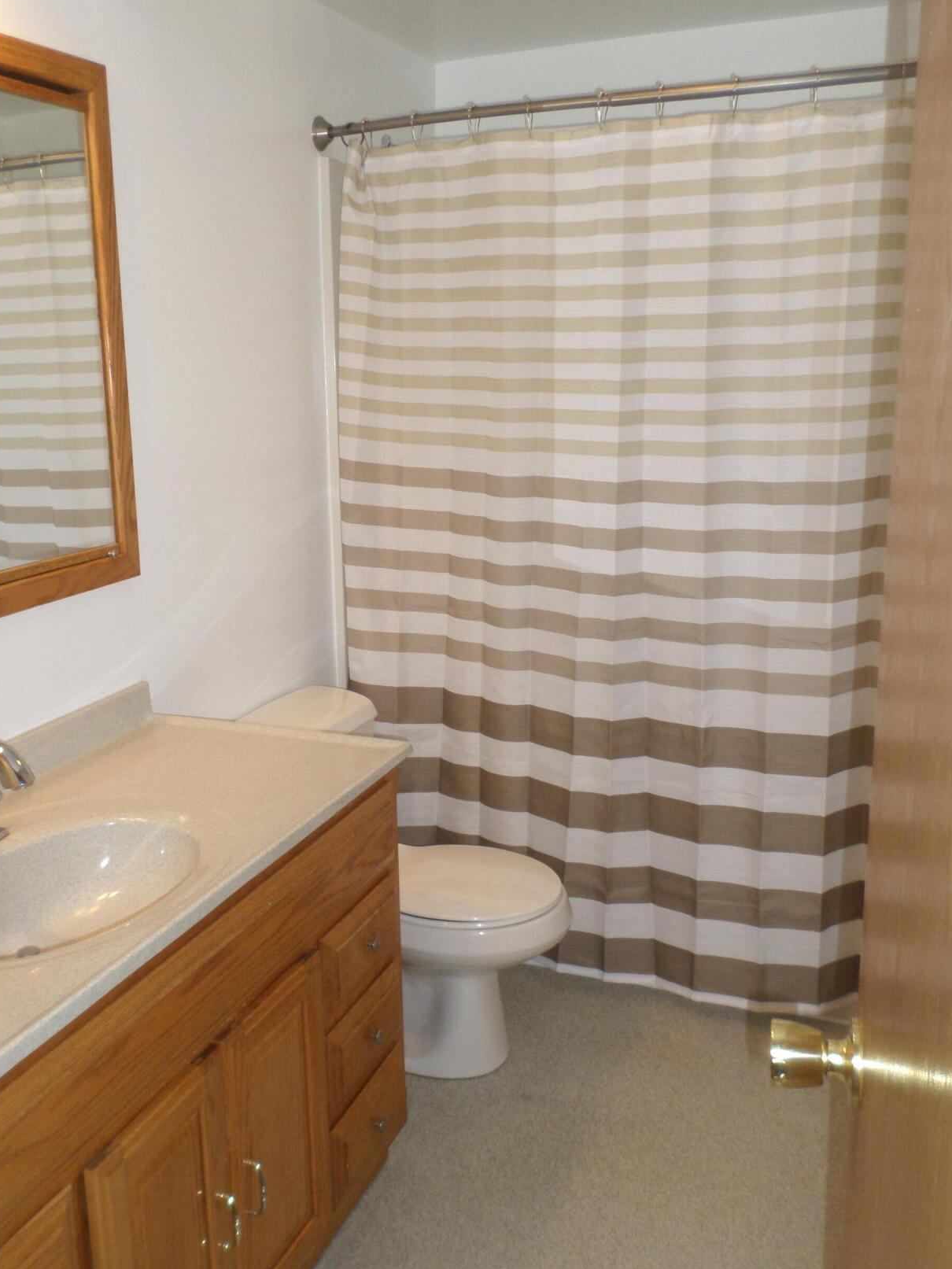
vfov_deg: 58.3
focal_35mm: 31
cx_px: 378
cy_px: 623
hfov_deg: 45.2
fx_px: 1137
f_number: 2.5
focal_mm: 4.5
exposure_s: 1/30
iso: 100
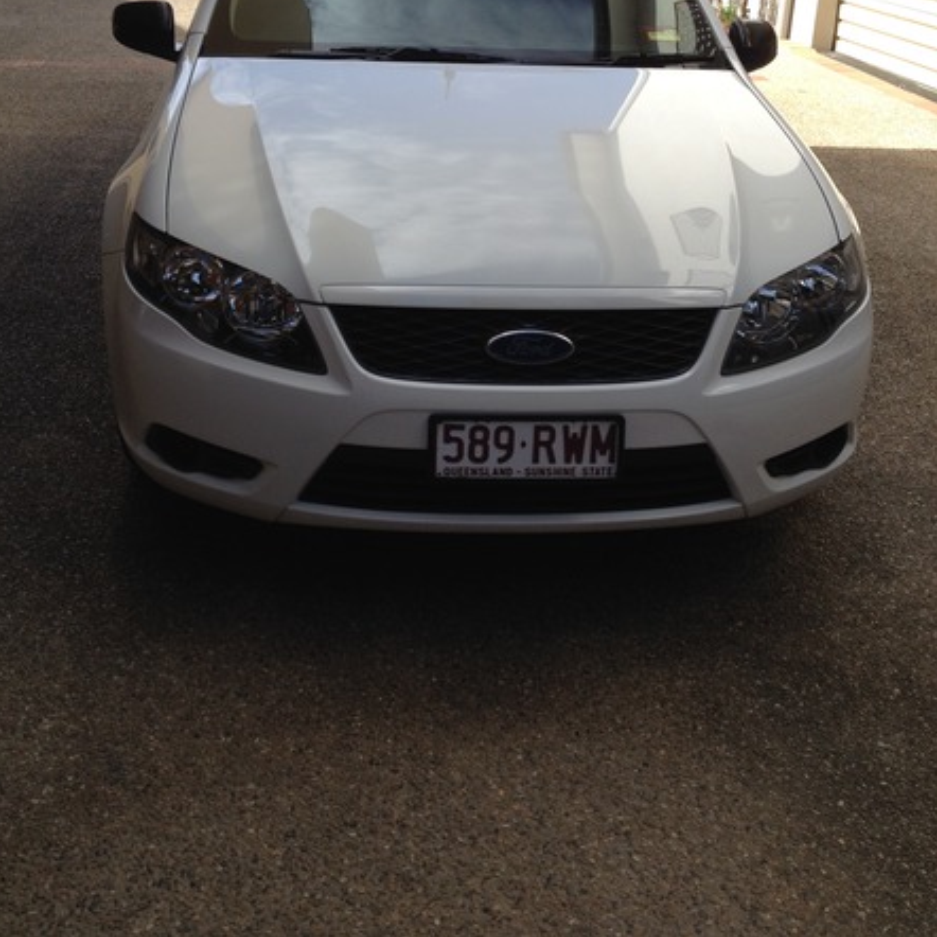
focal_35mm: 42
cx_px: 466
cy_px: 305
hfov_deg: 40.0
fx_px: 1286
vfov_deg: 39.5
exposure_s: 1/812
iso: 50
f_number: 2.4
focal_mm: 4.28
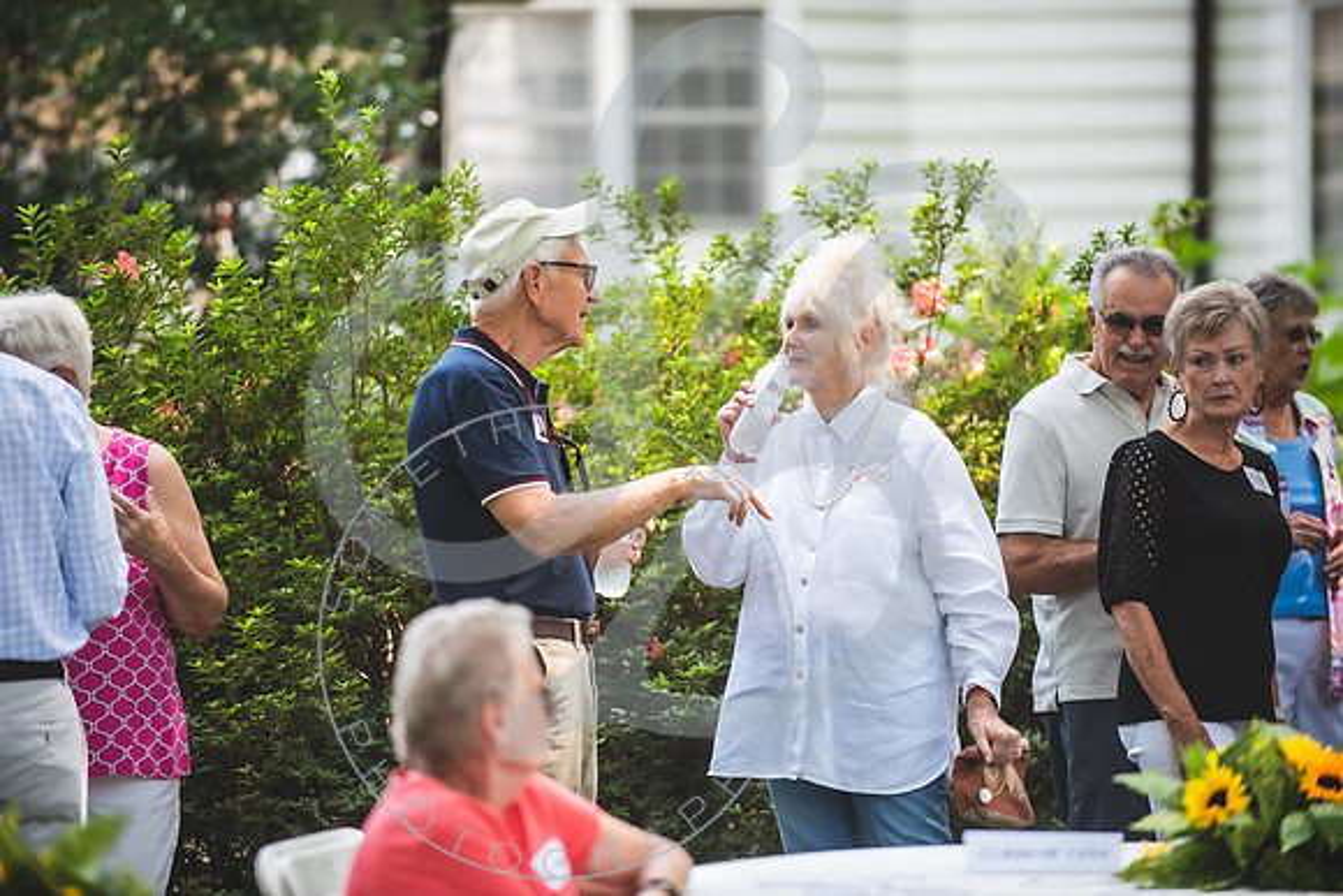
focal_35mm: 200
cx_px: 672
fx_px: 7463
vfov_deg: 6.9
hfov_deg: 10.3
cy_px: 448
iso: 400
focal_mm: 200
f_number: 2.8
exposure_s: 1/400
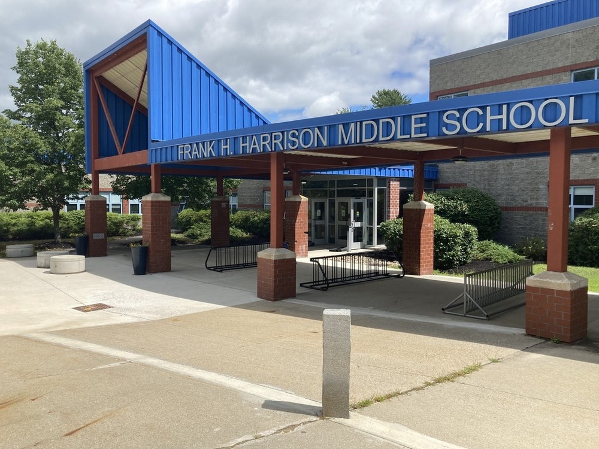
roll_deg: +0.0
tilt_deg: -1.4
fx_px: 485
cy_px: 224
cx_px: 300
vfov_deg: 49.7
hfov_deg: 63.4
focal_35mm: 28
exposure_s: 1/2404
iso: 20
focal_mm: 3.99
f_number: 1.8
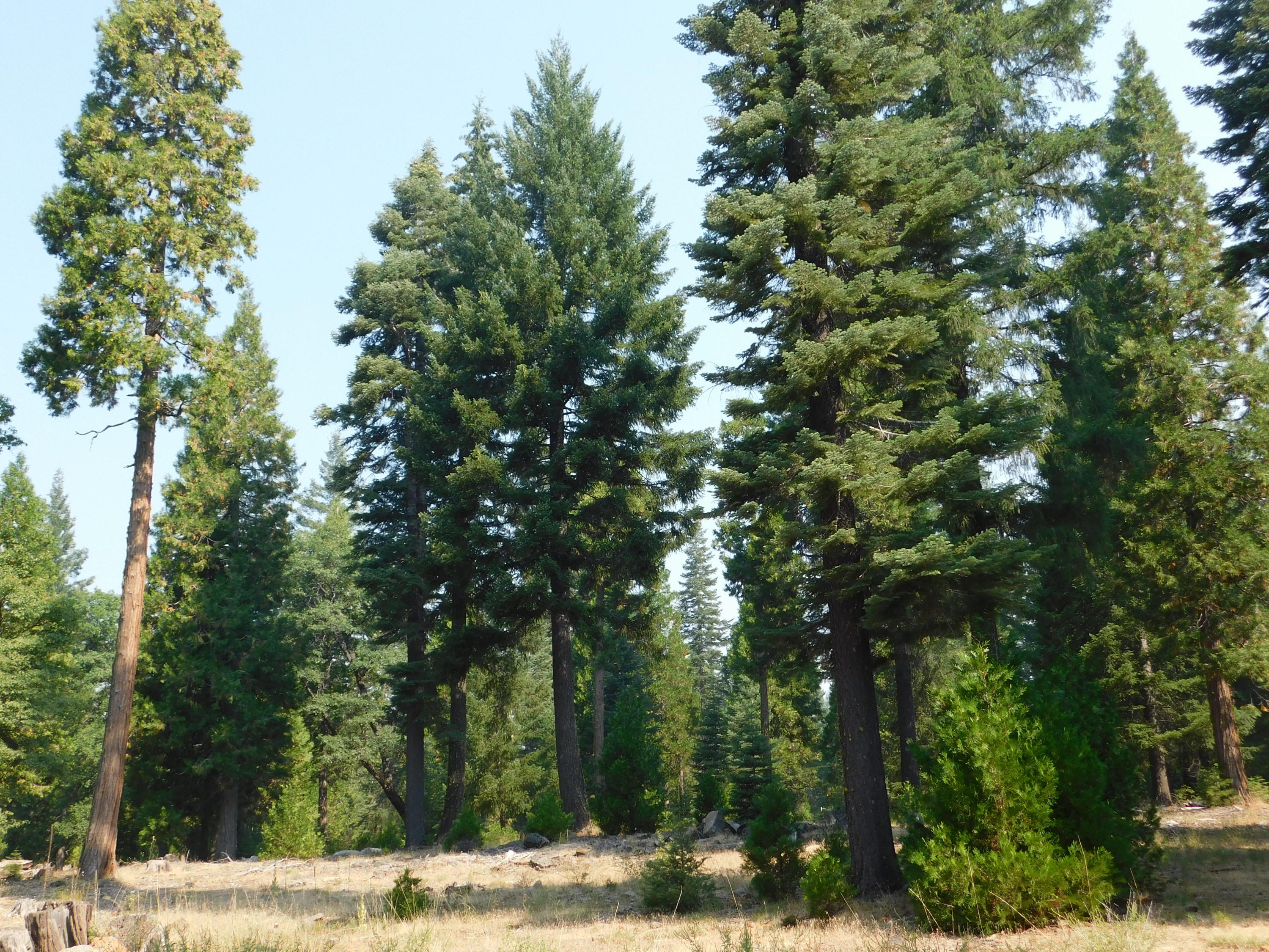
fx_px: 1320
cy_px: 476
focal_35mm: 36
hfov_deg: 51.4
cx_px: 634
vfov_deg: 39.7
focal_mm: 6.3
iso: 125
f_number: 3.5
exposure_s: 1/400
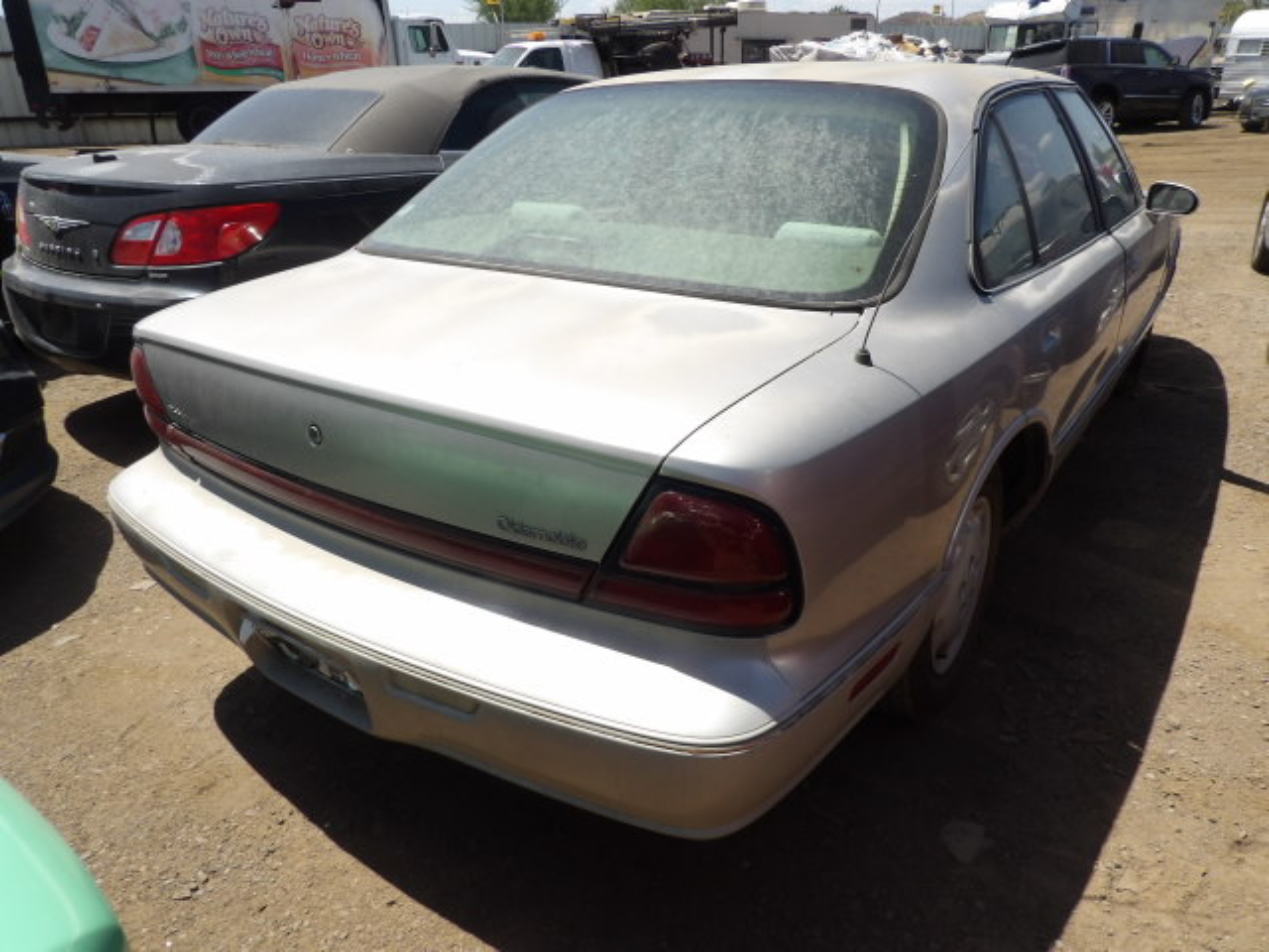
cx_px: 634
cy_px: 476
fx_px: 880
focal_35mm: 24
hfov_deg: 71.6
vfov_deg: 56.8
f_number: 4.6
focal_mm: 4.3
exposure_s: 1/847
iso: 100
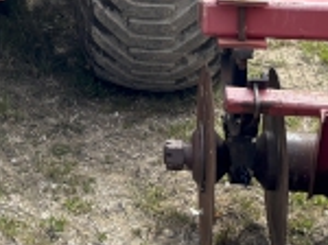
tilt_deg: -0.2
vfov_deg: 9.5
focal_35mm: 139
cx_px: -66
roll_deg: -1.4
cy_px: -330
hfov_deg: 13.8
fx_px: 1315
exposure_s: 1/1458
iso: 50
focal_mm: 5.96
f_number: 1.6
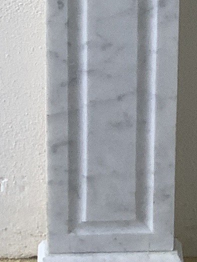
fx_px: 1464
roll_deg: -2.0
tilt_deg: -17.8
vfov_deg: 9.1
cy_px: -386
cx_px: 116
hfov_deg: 7.7
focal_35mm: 193
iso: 25
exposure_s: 1/204
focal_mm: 3.3
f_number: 2.4
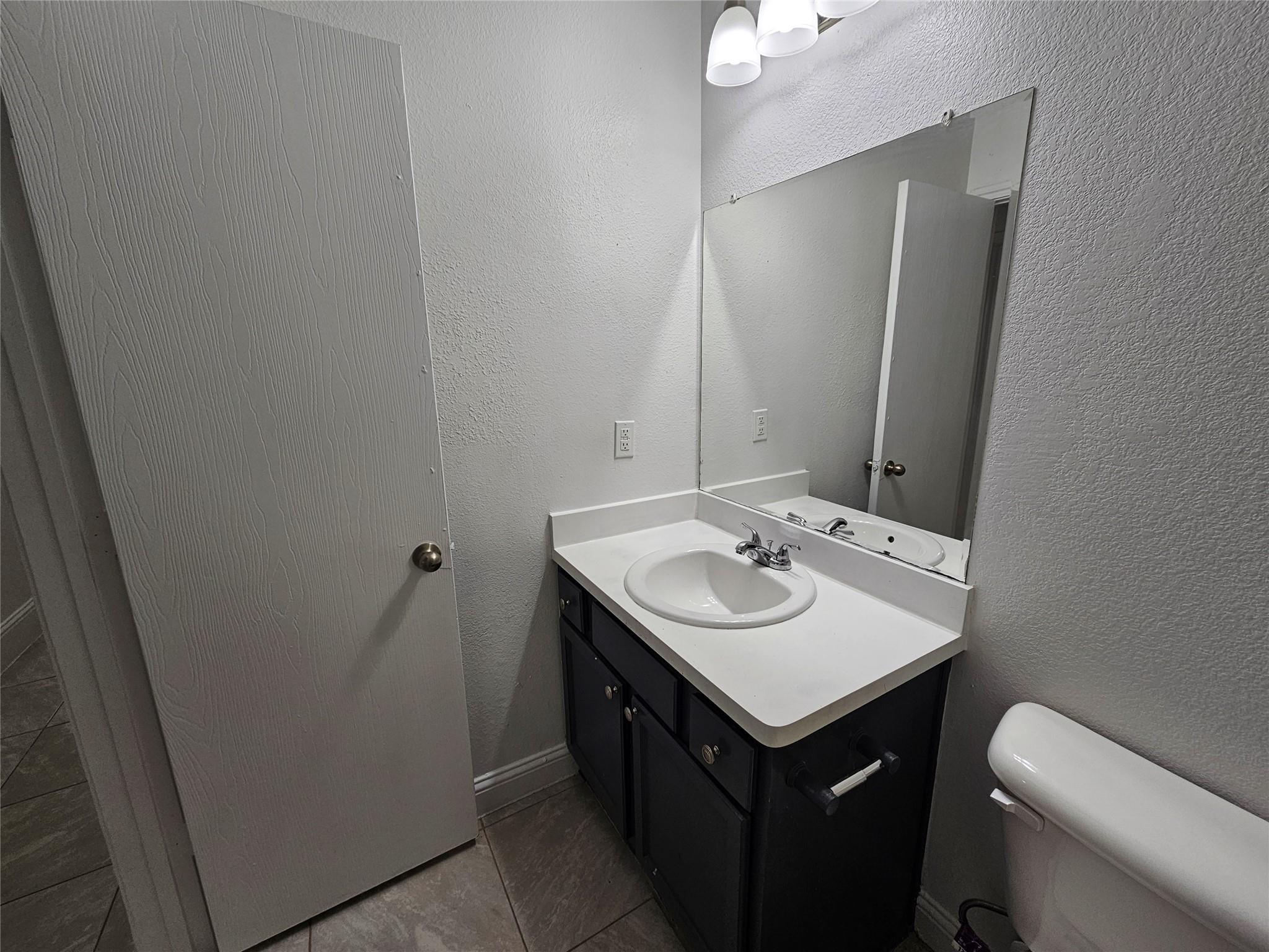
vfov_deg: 89.9
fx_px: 477
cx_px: 634
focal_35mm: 13
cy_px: 476
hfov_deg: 106.2
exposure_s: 1/60
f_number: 2.2
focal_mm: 2.2
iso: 50
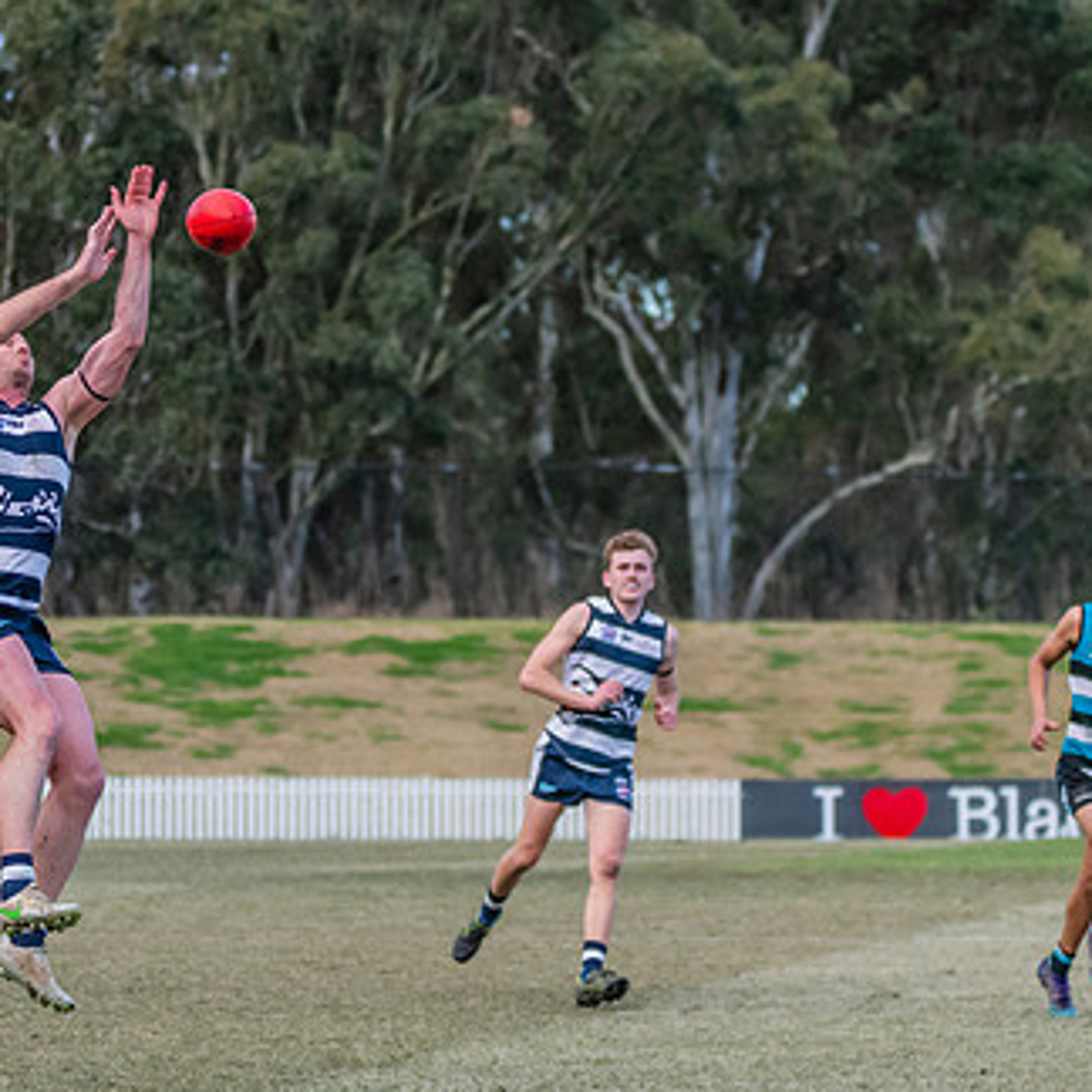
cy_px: 535
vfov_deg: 5.9
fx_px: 10636
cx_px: 183
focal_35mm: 298
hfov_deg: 5.9
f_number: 5
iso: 1600
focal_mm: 150
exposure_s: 1/2000
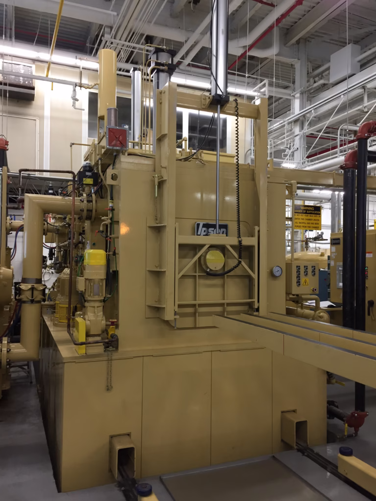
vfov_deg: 61.7
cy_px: 250
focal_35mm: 29
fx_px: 420
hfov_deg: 48.2
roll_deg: +0.0
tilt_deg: +3.1
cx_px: 188
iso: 64
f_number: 2.2
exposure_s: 1/30
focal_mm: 4.15
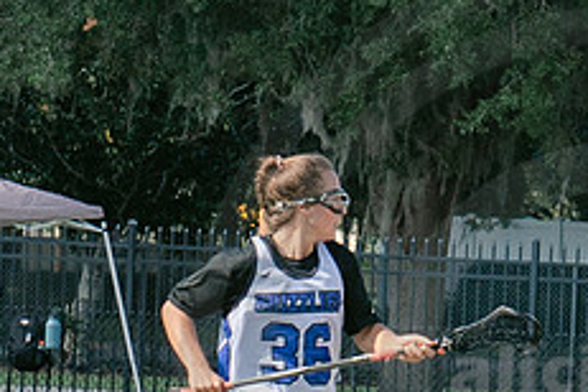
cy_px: 410
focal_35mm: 558
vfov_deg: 2.5
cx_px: 712
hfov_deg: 3.7
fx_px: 9113
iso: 250
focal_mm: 70
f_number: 5.6
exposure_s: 1/800
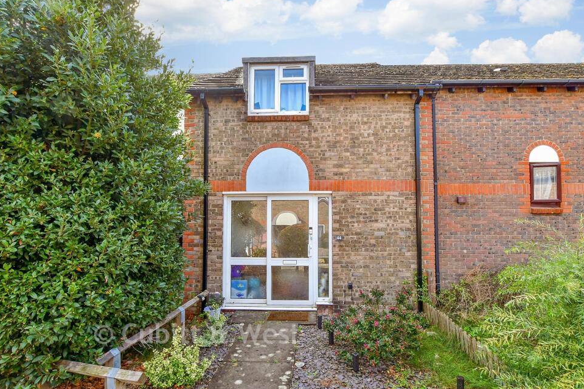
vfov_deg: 73.7
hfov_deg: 96.7
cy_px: 192
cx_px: 296
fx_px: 260
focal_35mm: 16
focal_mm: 10
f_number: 8
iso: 400
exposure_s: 1/160
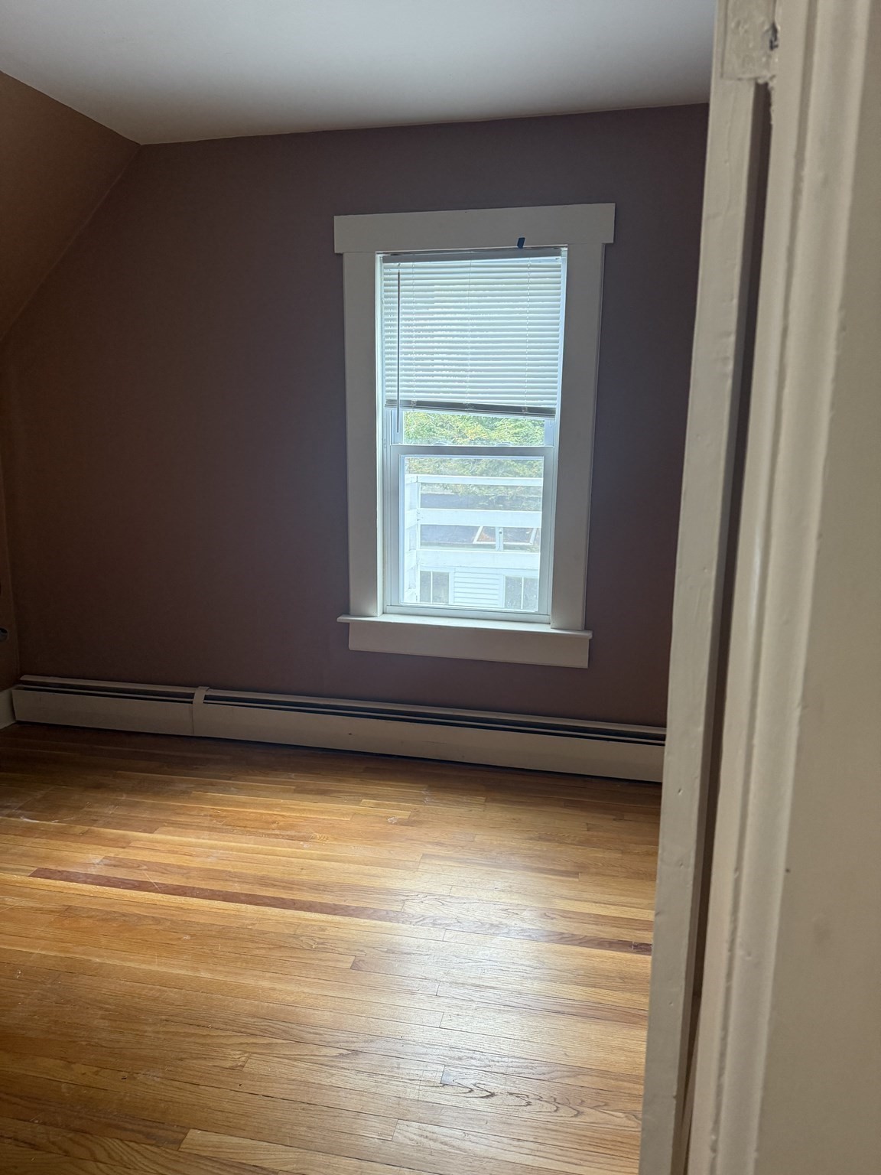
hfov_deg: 56.8
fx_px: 814
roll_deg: -0.6
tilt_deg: -11.2
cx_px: 440
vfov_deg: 71.6
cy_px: 588
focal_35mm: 24
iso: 250
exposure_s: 1/60
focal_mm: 6.76
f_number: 1.78
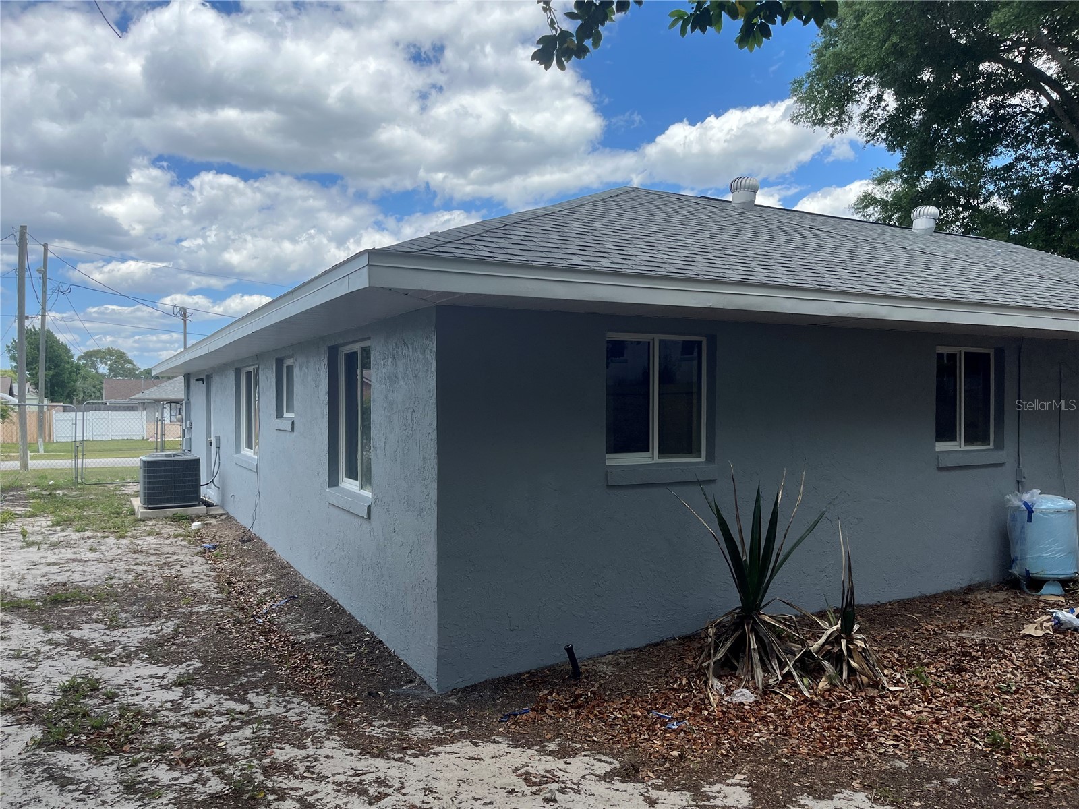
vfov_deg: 53.1
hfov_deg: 67.3
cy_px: 404
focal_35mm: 26
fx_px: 810
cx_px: 540
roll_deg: +1.1
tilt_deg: -1.7
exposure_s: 1/2309
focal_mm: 5.1
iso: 50
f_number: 1.6
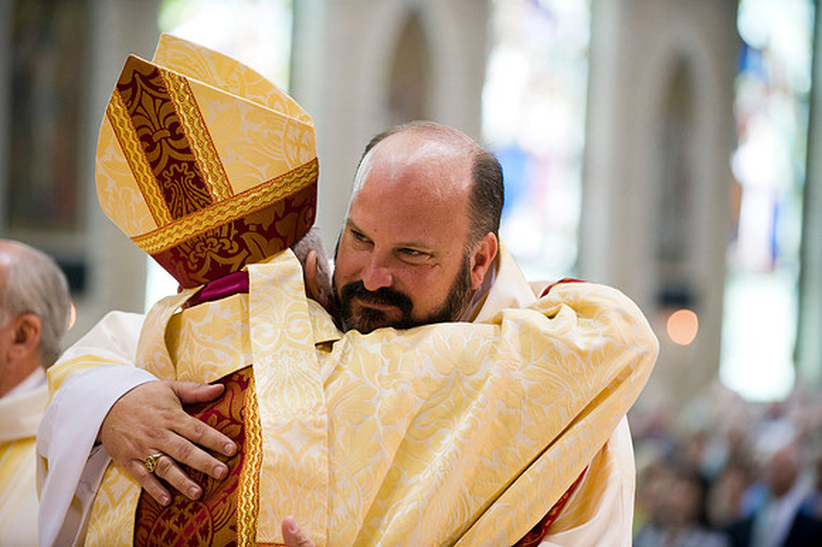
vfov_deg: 10.1
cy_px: 274
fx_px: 3081
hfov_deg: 15.2
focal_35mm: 135
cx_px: 411
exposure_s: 1/125
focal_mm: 135
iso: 2000
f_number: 2.8
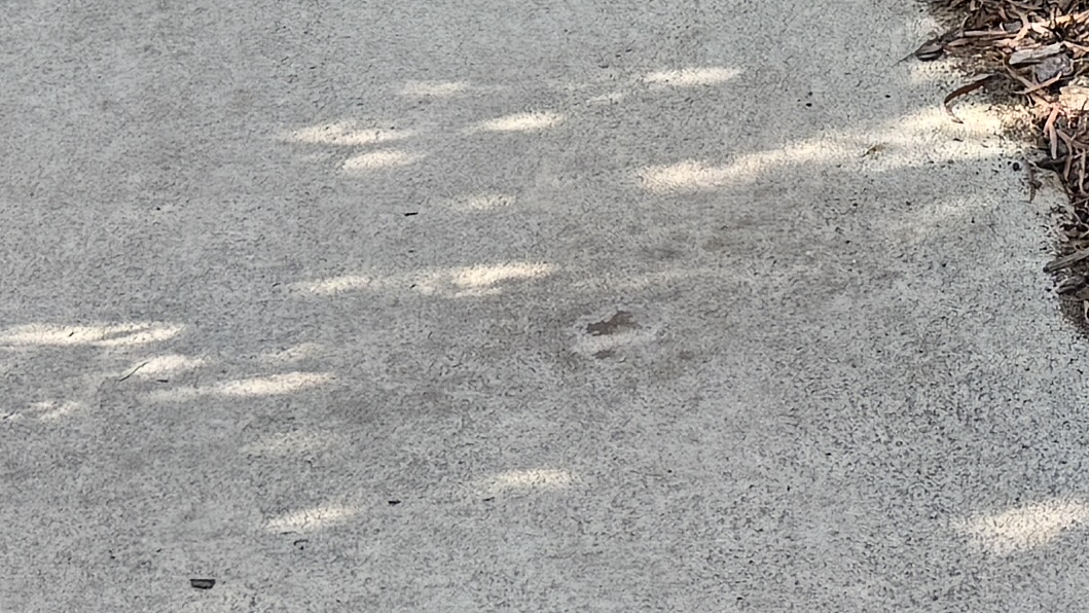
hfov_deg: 14.7
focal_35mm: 141
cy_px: -474
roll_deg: +0.8
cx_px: 1323
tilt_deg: -14.9
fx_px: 4072
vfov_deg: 8.3
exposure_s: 1/1026
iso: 80
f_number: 1.78
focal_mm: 6.76
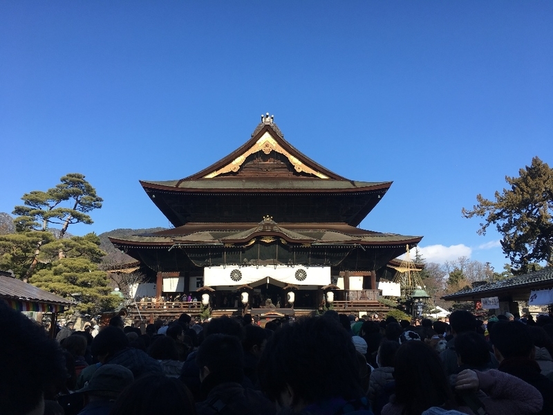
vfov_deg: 48.2
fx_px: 463
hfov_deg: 61.7
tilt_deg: +14.1
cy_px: 208
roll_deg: +0.3
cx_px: 276
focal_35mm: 29
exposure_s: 1/1304
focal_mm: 4.15
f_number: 2.2
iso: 25
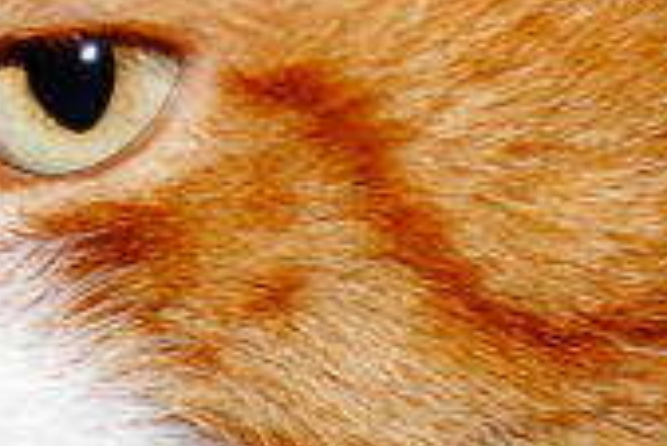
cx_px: -36
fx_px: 3783
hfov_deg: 10.0
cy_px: 272
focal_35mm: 204
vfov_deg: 6.7
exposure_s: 1/60
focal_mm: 30
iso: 125
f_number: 4.5
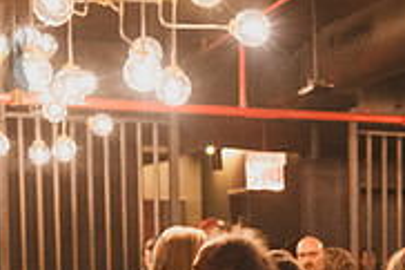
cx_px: 445
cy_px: 376
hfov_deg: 17.6
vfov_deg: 11.8
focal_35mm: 112
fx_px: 1259
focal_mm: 35
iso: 8000
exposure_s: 1/125
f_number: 3.5
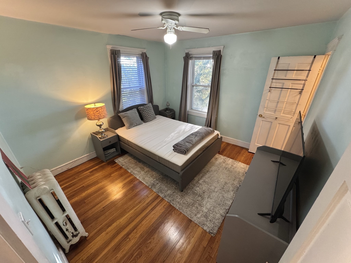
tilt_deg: -24.5
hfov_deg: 102.1
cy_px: 132
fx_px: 142
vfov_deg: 85.7
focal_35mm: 14
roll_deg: +0.3
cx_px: 176
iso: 250
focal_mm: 2.22
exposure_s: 1/60
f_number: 2.2
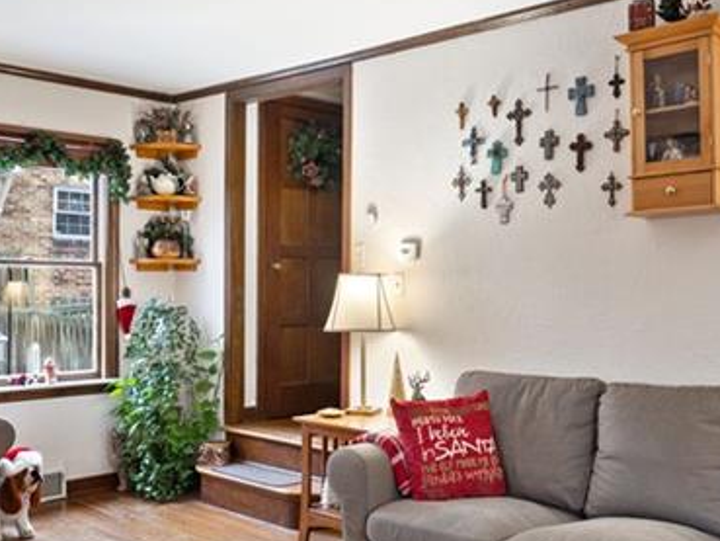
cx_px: 459
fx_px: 832
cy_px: 295
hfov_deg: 46.3
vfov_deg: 36.0
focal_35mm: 40
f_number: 2.8
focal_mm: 15
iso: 1000
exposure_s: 1/30
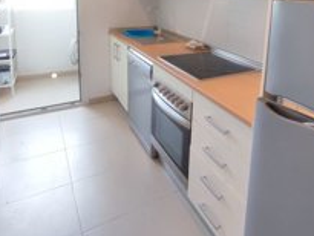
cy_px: 40
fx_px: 254
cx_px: 195
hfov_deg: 62.6
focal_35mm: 28
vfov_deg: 46.6
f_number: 2.2
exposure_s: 1/50
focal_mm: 1.65
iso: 94
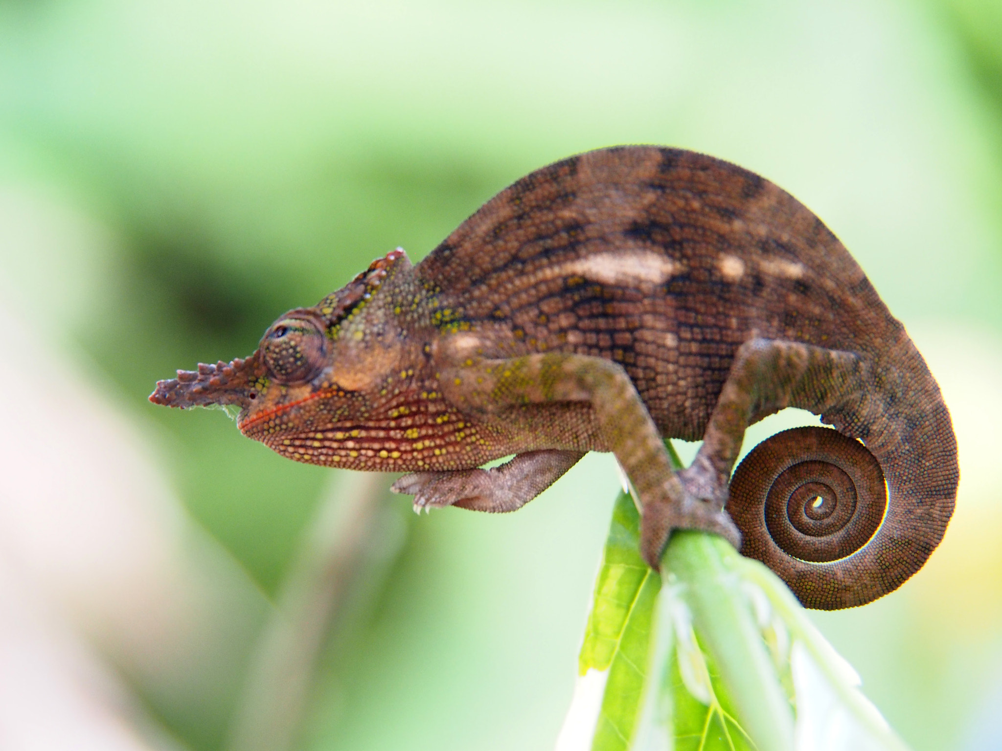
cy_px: 376
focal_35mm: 200
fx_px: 5789
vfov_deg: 7.4
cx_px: 501
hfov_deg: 9.9
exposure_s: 1/100
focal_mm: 100
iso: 1600
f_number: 5.6
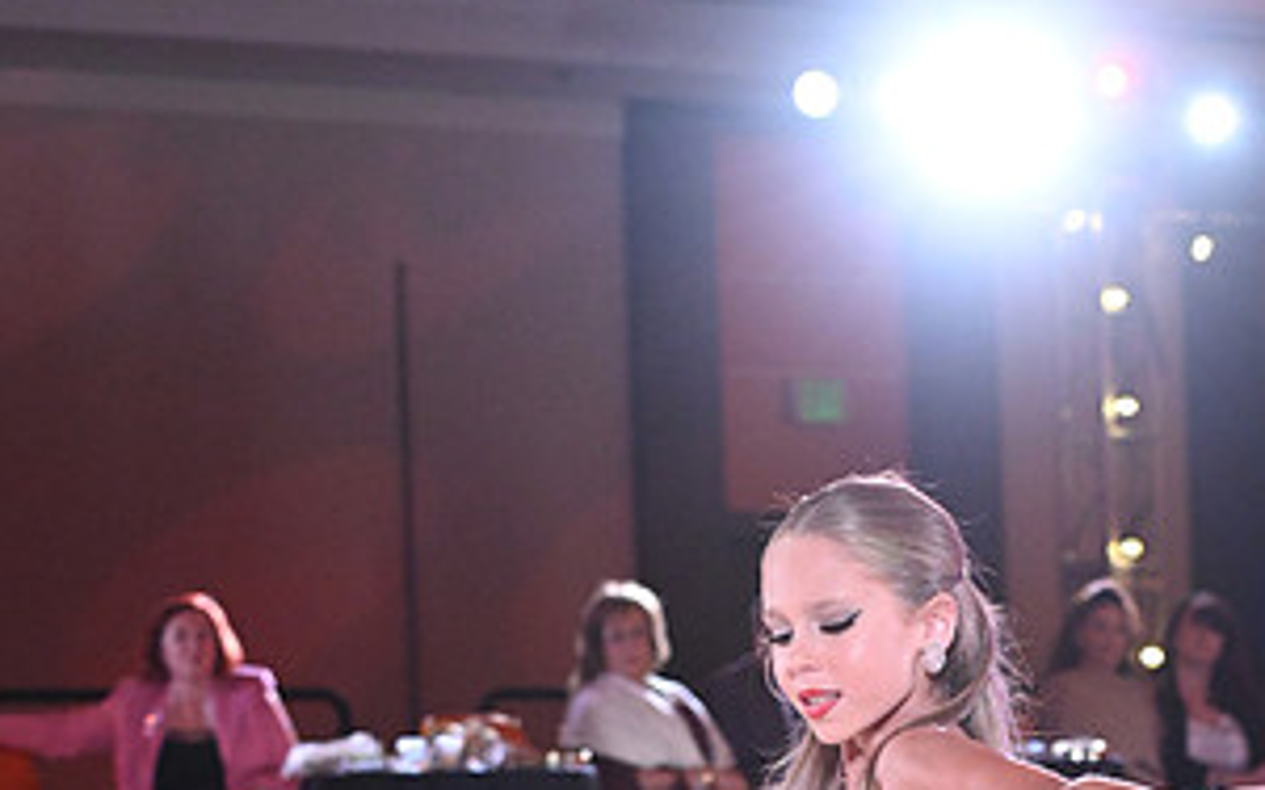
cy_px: 1193
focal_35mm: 177
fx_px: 6101
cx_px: 742
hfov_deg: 11.8
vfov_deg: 7.3
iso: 6400
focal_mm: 90
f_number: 6.3
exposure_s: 1/400
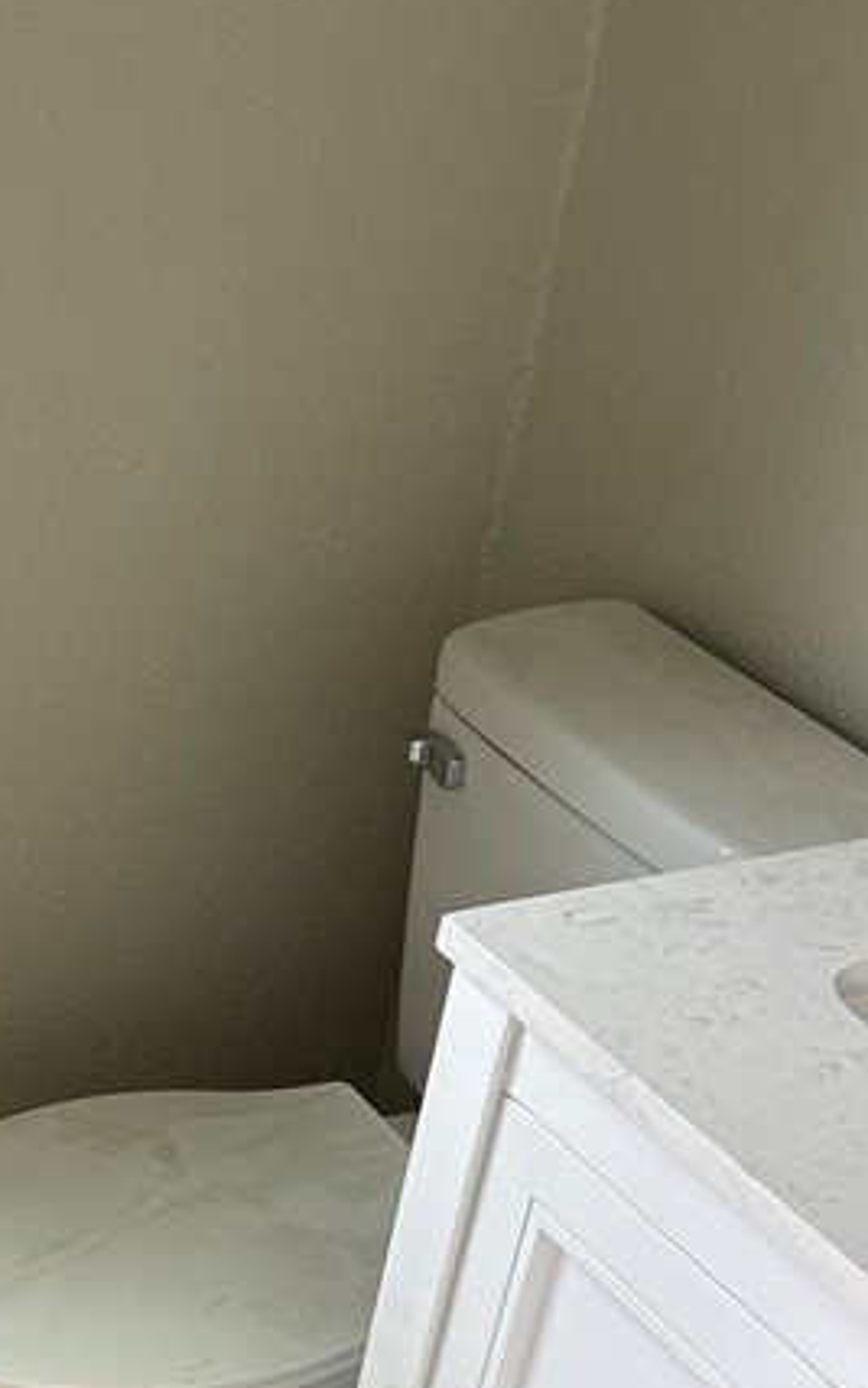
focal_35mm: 61
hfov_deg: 20.1
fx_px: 2308
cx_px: -143
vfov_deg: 31.2
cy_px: 1359
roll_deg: -3.5
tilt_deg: -39.5
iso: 160
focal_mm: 6.76
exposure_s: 1/121
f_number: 1.78
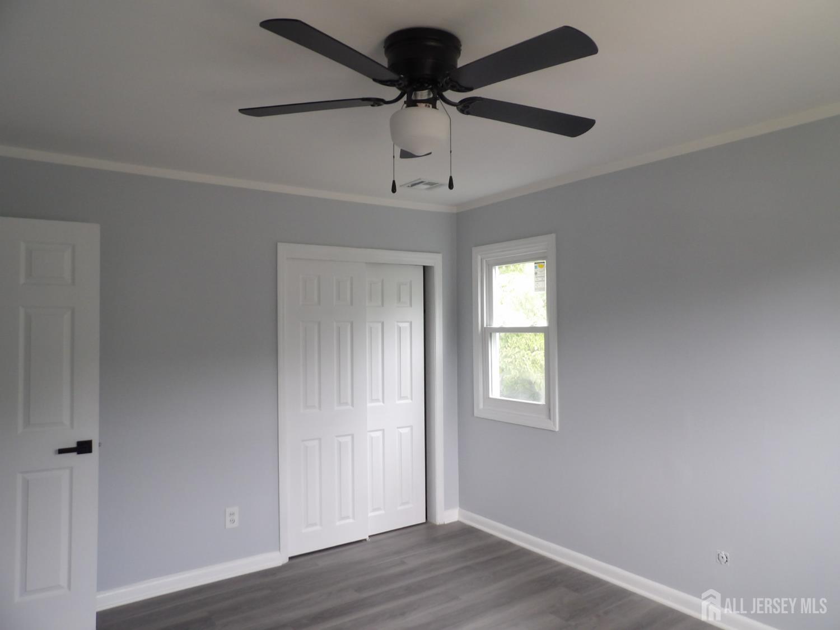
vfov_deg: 56.8
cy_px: 315
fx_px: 582
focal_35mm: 24
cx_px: 420
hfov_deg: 71.6
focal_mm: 4.3
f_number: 3.2
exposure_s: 1/33
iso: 162
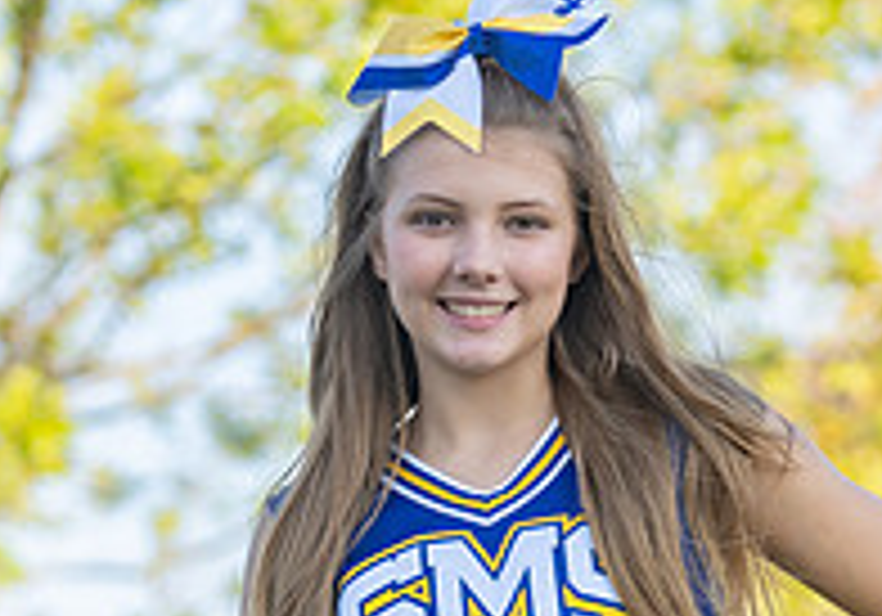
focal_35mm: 317
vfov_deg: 4.5
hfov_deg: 6.4
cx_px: 497
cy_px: 669
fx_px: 7884
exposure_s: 1/400
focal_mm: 97
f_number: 3.2
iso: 100
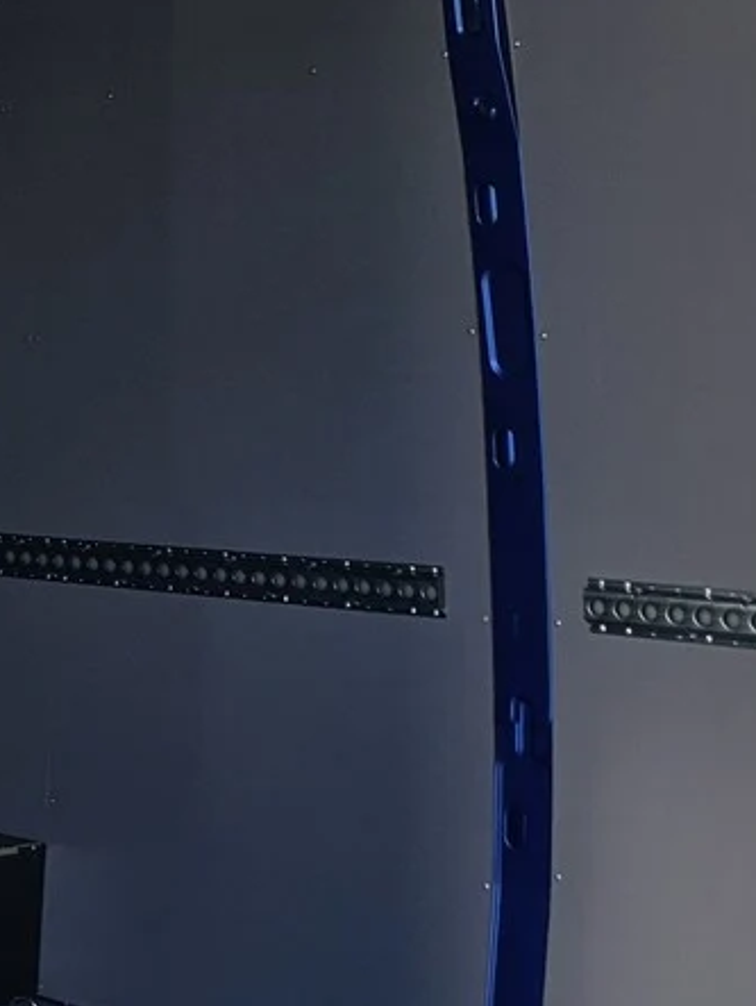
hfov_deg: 16.6
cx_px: -284
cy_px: 406
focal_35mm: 83
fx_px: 2413
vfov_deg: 23.5
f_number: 1.7
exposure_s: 1/335
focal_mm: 6.3
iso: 10
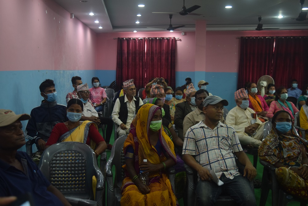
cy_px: 103
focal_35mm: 39
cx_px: 154
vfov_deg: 34.2
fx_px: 334
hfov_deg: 49.5
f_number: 4
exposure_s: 1/60
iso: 900
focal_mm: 26
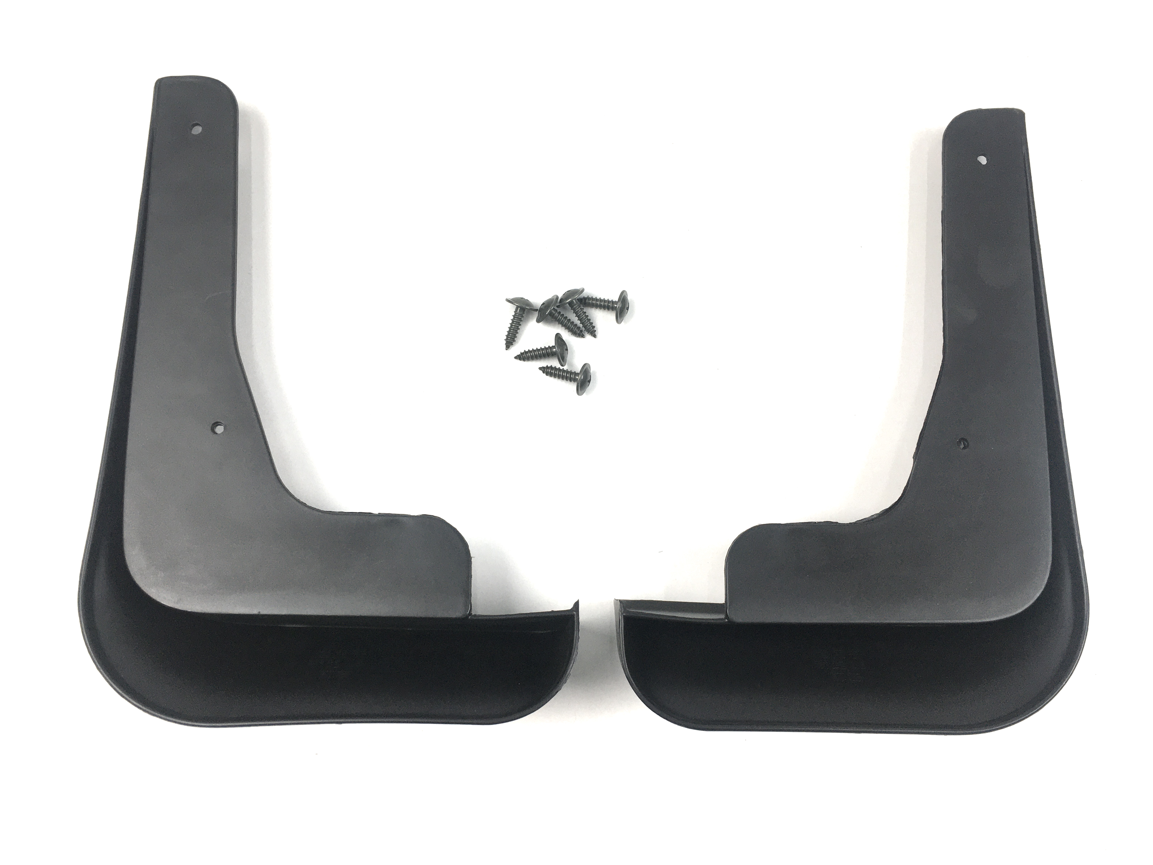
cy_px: 432
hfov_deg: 61.7
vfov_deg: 48.2
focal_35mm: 29
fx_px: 966
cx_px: 576
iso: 40
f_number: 2.2
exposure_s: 1/100
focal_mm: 4.15
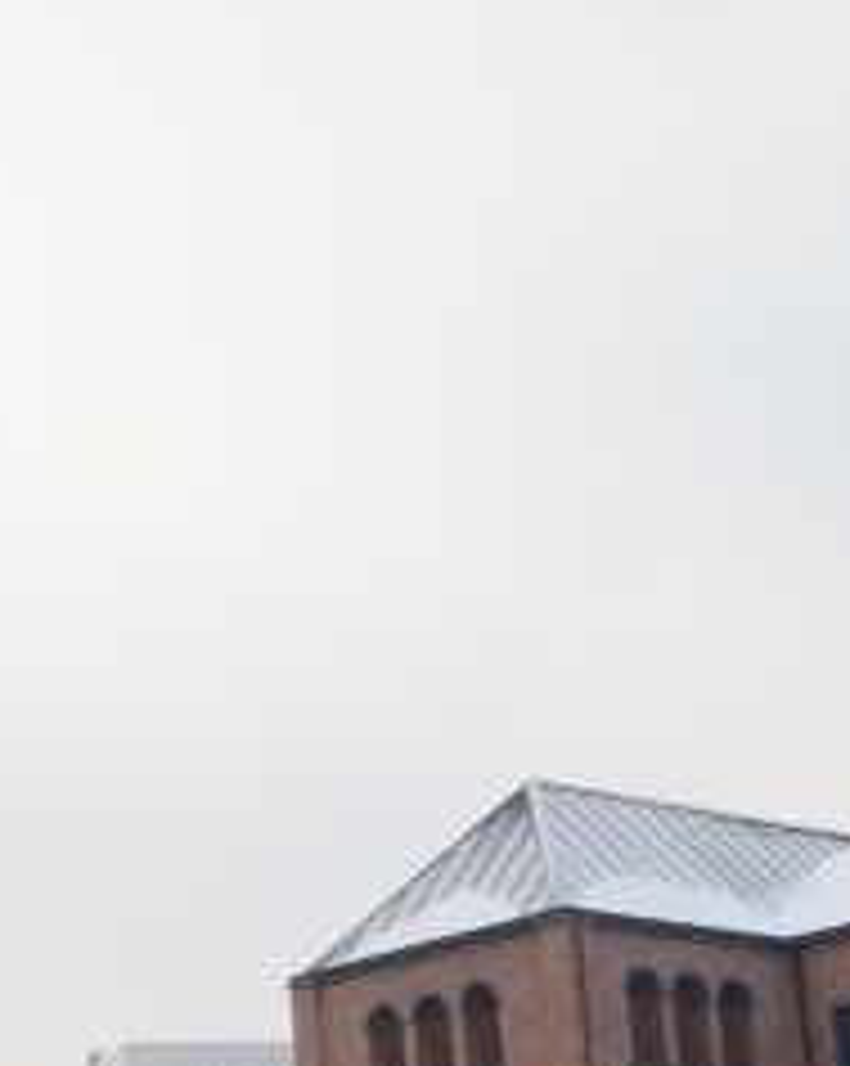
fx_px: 3371
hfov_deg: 13.8
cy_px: 684
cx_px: -297
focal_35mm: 107
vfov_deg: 17.9
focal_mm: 18
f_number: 13
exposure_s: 1/160
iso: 200
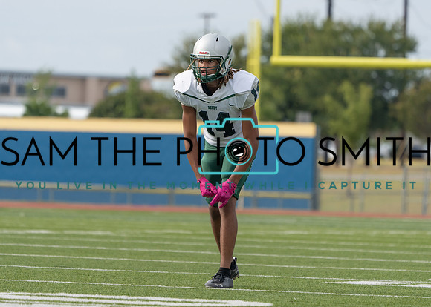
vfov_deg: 3.7
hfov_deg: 5.2
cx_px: 230
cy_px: 155
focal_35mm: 385
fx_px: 4706
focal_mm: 309
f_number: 5.6
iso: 320
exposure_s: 1/1250
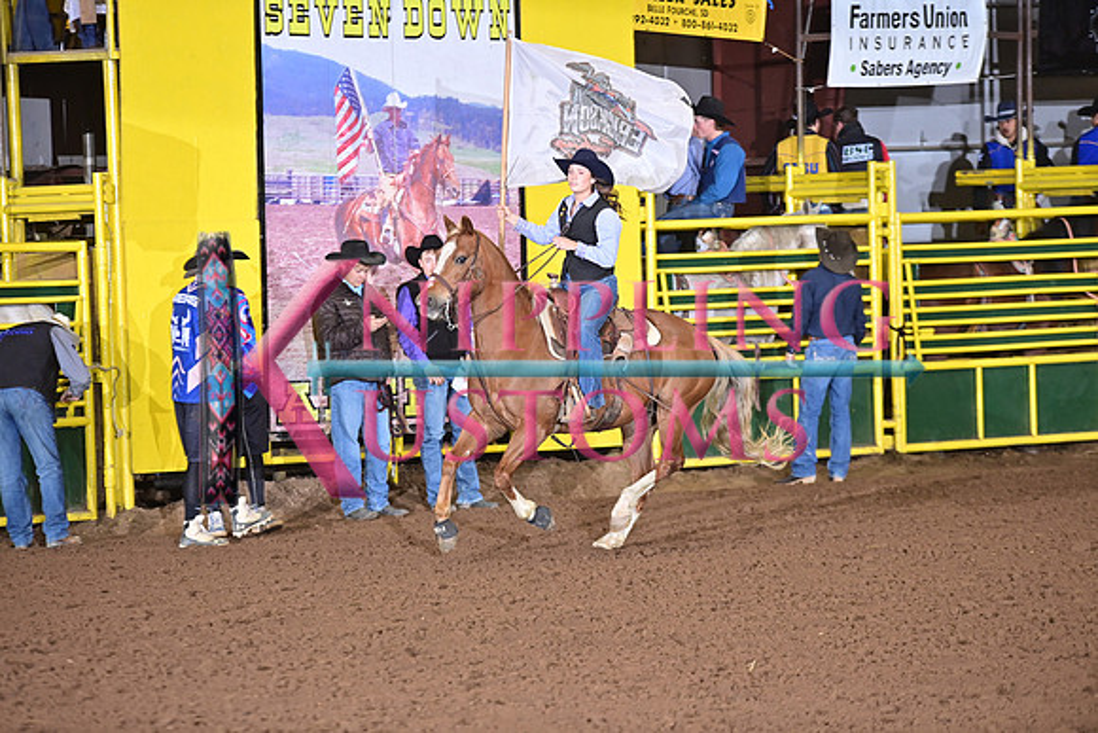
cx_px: 549
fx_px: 5338
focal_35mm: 175
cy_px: 366
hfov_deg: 11.7
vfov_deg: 7.9
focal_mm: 175
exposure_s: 1/250
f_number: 3.2
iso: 1600
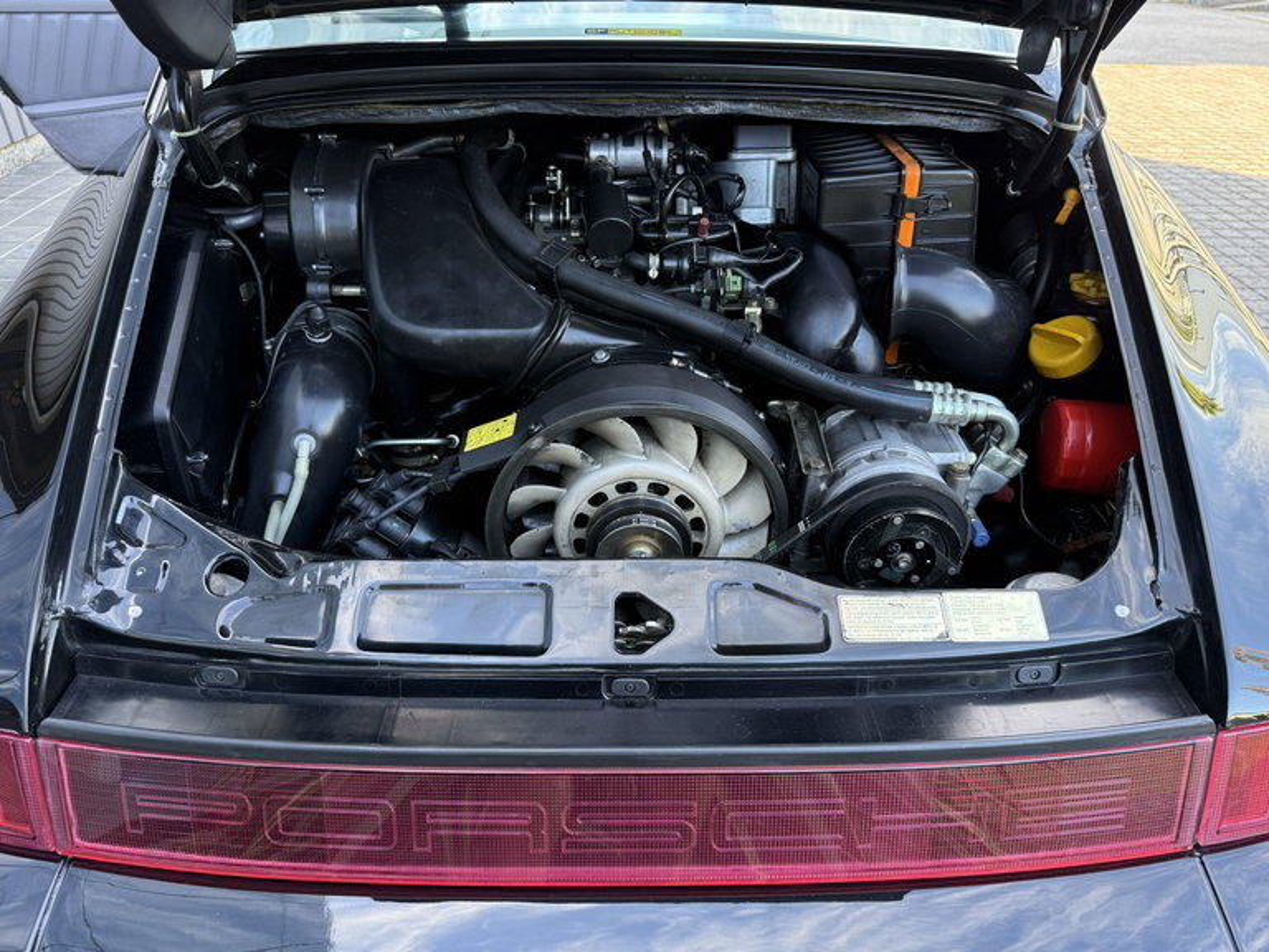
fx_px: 880
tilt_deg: -33.2
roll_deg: -0.5
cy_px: 476
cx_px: 634
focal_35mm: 24
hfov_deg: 71.6
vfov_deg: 56.8
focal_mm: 6.76
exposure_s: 1/131
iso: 200
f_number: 1.78
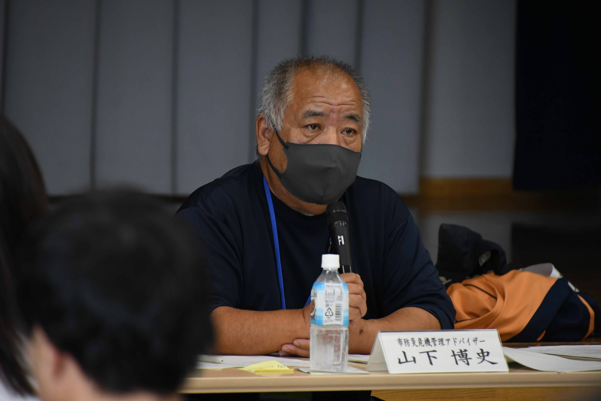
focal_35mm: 420
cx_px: 300
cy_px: 200
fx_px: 7011
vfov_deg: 3.3
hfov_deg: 4.9
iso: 2000
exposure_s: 1/100
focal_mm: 280
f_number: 6.3
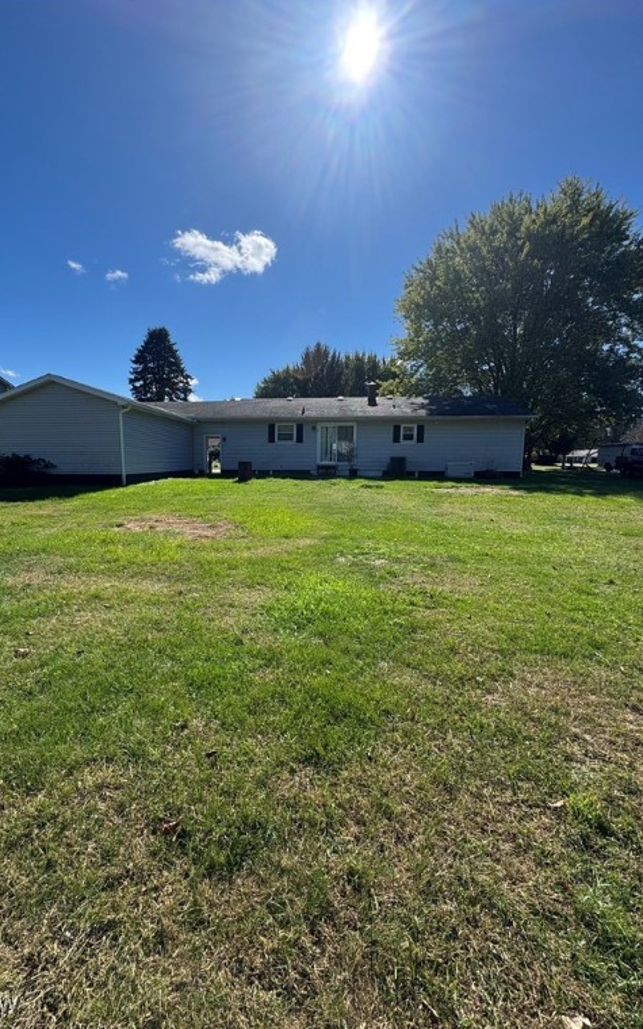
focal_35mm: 15
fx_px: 421
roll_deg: -0.4
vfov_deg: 101.5
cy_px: 512
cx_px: 275
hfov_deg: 74.4
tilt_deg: -6.0
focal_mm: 2.22
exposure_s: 1/1748
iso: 50
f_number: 2.2
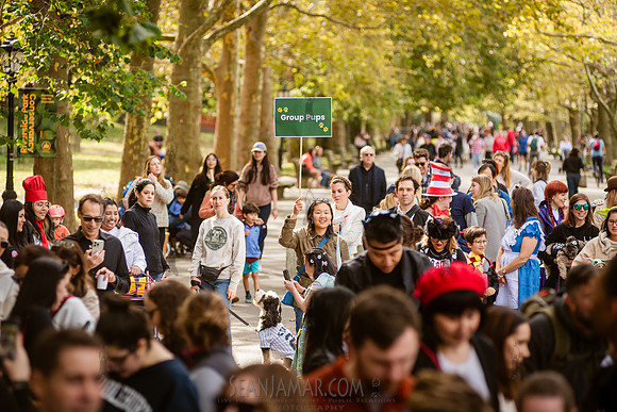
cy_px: 206
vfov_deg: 8.9
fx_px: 2657
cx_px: 308
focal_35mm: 155
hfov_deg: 13.2
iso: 1000
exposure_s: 1/1250
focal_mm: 155
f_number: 4
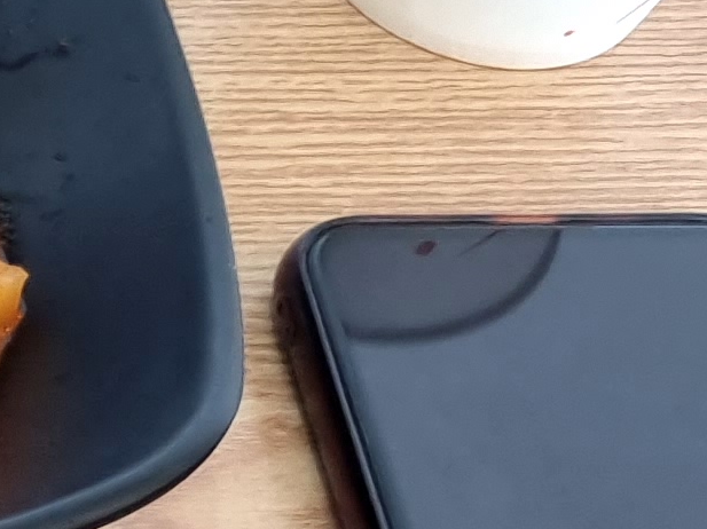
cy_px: 1207
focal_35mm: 170
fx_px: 3470
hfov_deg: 9.1
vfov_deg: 8.1
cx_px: -1510
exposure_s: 1/60
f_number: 1.8
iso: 100
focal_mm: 5.4
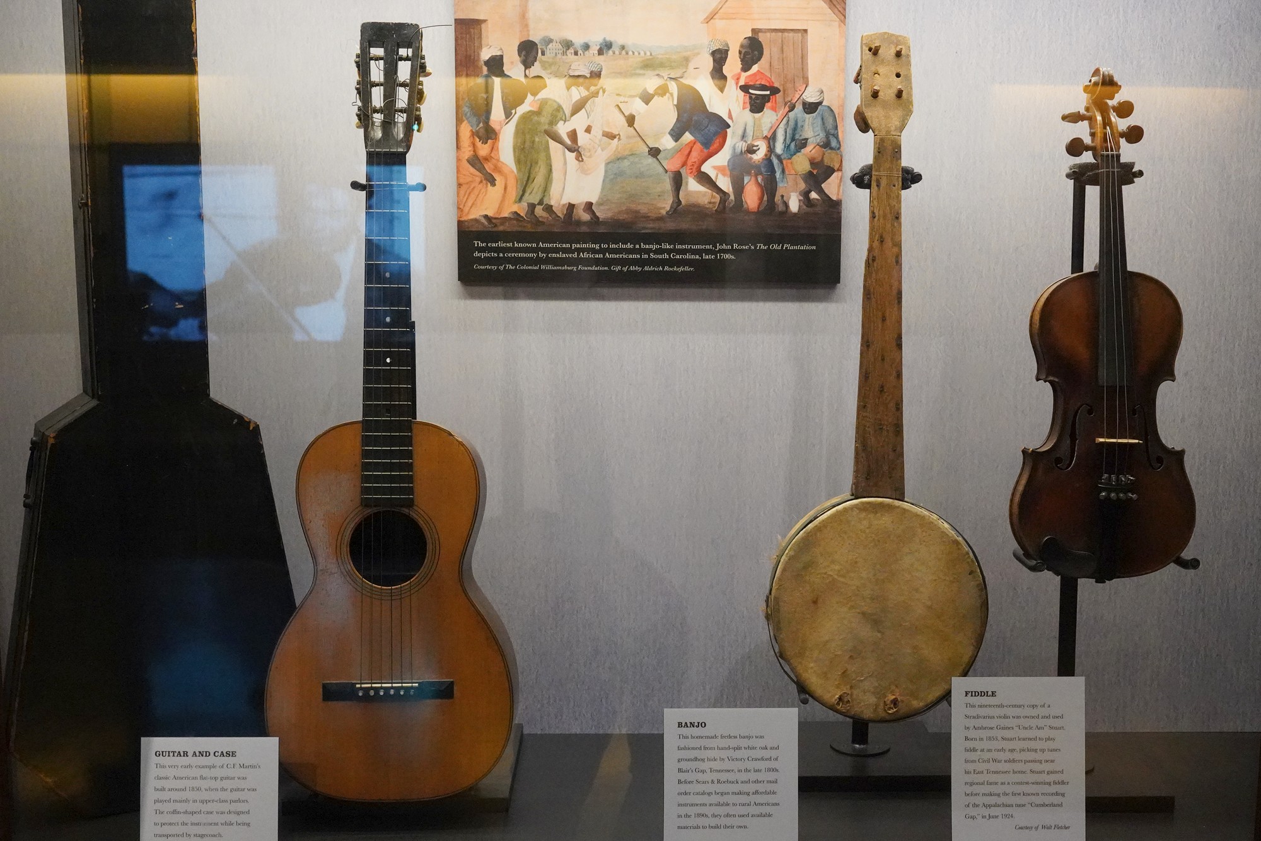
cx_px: 630
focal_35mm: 30
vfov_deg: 43.6
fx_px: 1051
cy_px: 420
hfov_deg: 61.9
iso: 10000
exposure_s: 1/100
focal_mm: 30
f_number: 5
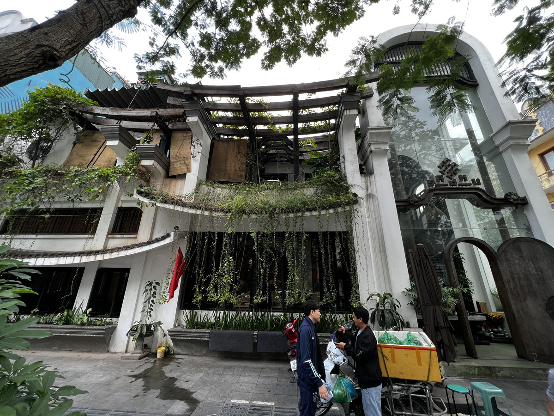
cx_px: 277
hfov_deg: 106.2
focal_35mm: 13
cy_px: 208
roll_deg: -0.6
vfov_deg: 89.9
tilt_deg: +20.3
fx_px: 208
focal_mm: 1.57
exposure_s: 1/99
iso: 50
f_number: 1.8
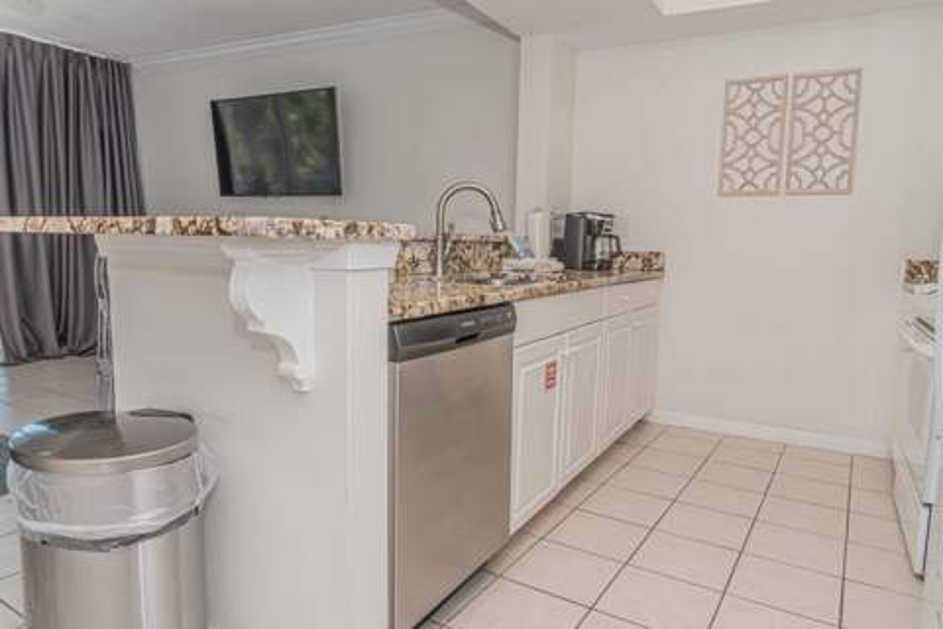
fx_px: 629
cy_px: 314
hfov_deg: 73.7
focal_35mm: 24
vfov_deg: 53.1
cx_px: 472
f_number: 7.1
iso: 400
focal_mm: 24
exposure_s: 1/160
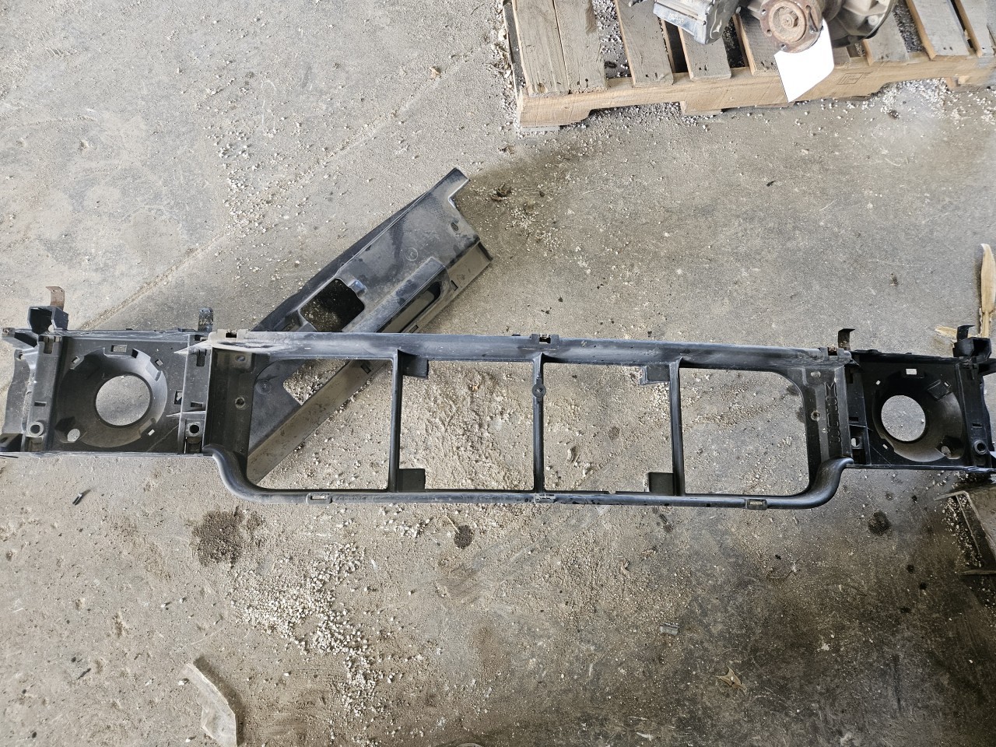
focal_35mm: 23
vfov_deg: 58.9
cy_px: 374
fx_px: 662
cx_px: 498
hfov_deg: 73.9
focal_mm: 5.4
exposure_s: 1/120
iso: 400
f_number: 1.8
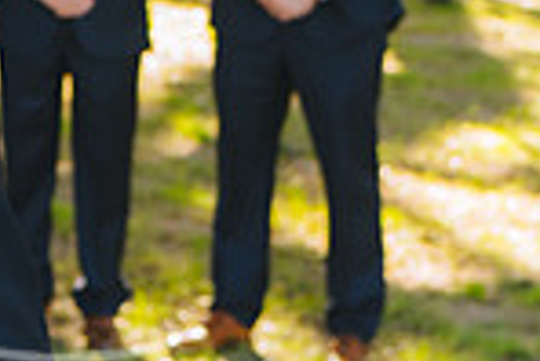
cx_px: -295
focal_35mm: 156
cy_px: 83
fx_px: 2342
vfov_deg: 8.8
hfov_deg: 12.4
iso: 400
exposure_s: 1/320
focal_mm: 35
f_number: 4
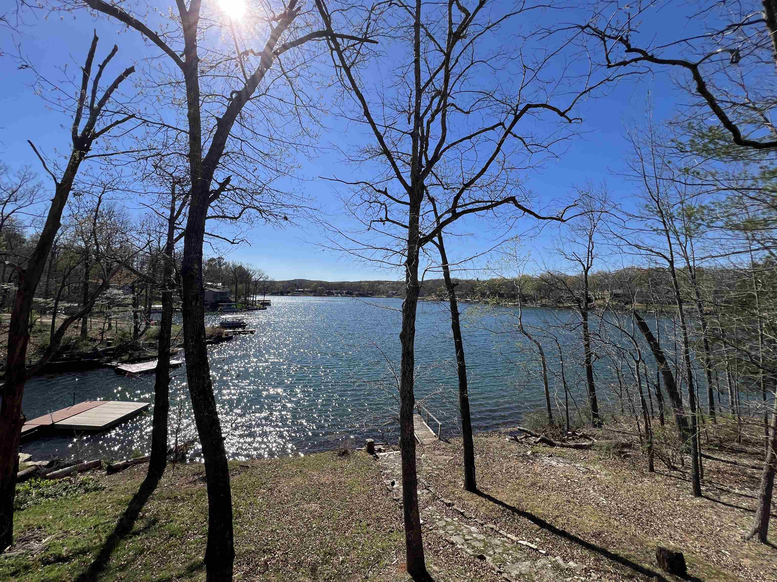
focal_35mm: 13
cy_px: 291
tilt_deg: +0.5
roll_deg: -0.9
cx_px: 388
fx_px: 292
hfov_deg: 106.2
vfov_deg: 89.9
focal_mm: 1.57
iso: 32
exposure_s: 1/2421
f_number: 1.8
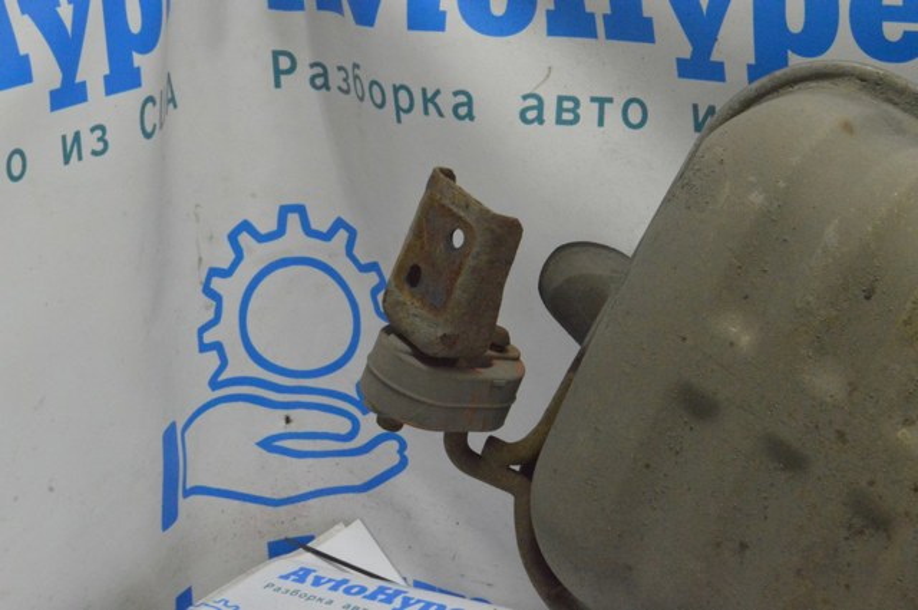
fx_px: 2101
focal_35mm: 82
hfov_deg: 24.6
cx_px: 459
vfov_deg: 16.5
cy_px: 305
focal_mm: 55
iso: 6400
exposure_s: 1/20
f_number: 20
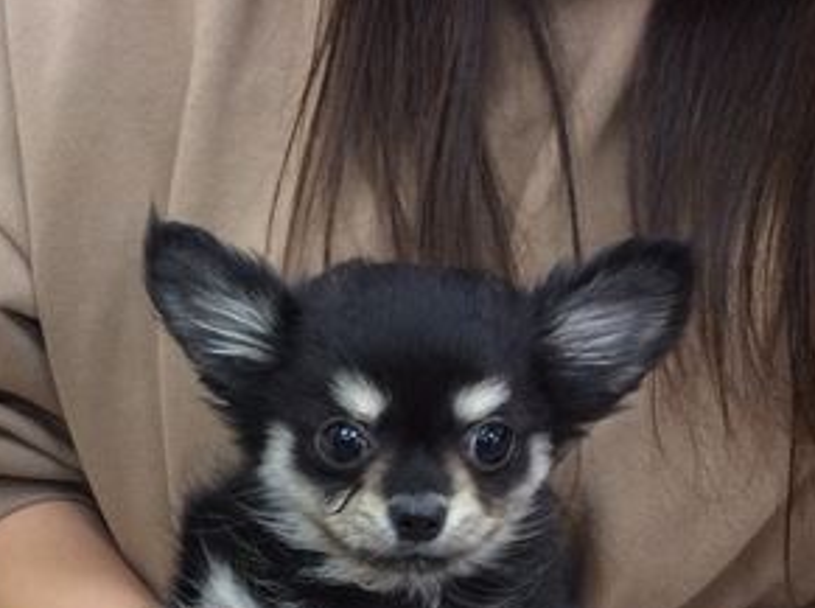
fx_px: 1551
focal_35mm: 66
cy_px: 605
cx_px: 224
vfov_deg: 21.4
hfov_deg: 29.1
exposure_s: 1/24
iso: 80
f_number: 2.4
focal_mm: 3.3
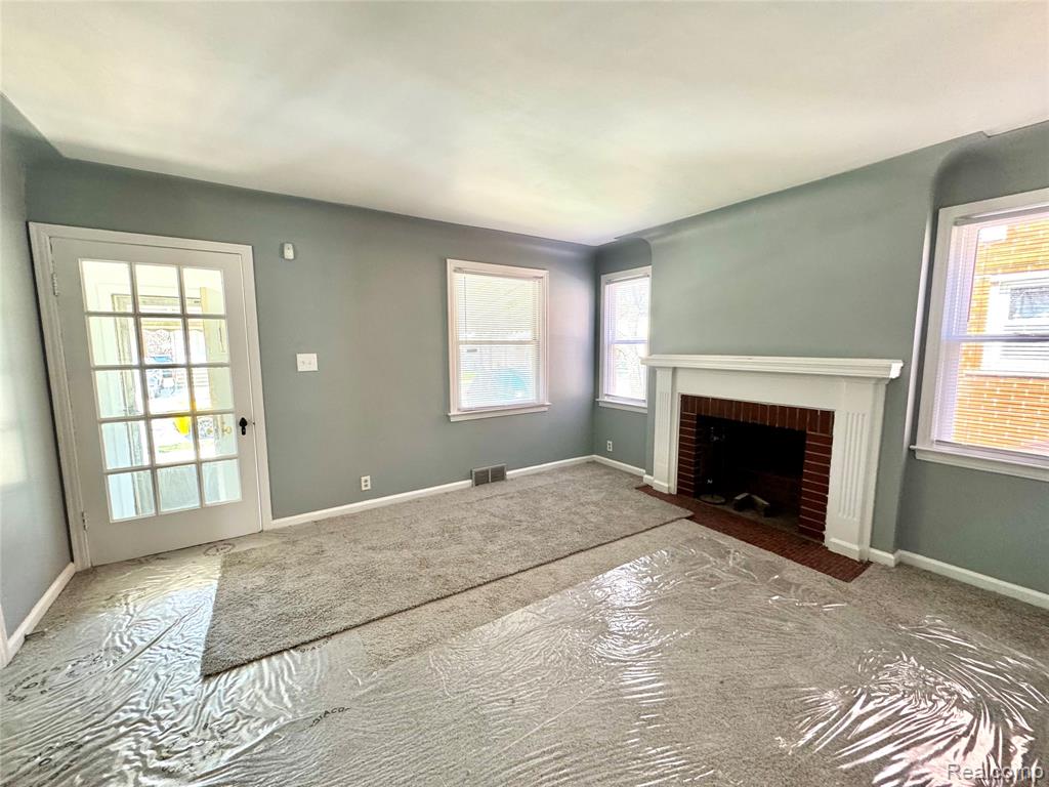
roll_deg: +0.5
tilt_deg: -7.5
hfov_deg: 102.1
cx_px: 524
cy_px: 394
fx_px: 424
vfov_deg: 85.7
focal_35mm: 14
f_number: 2.2
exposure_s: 1/99
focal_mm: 2.22
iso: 250
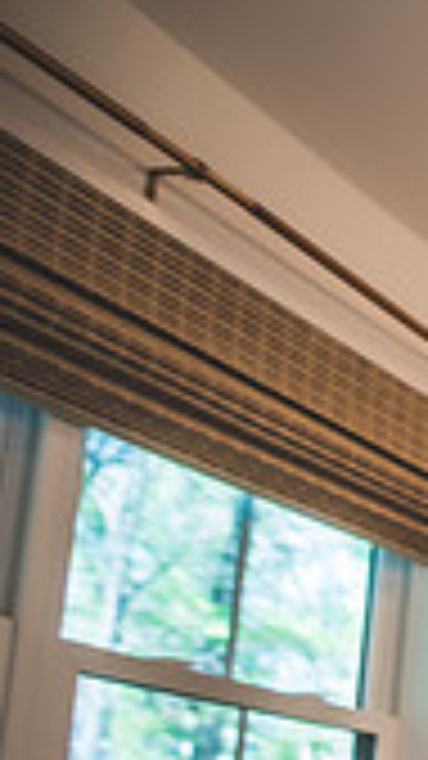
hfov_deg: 11.2
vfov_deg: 35.0
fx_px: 1050
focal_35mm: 52
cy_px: 808
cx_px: 1312
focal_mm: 14
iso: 250
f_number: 2.8
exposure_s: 1/125
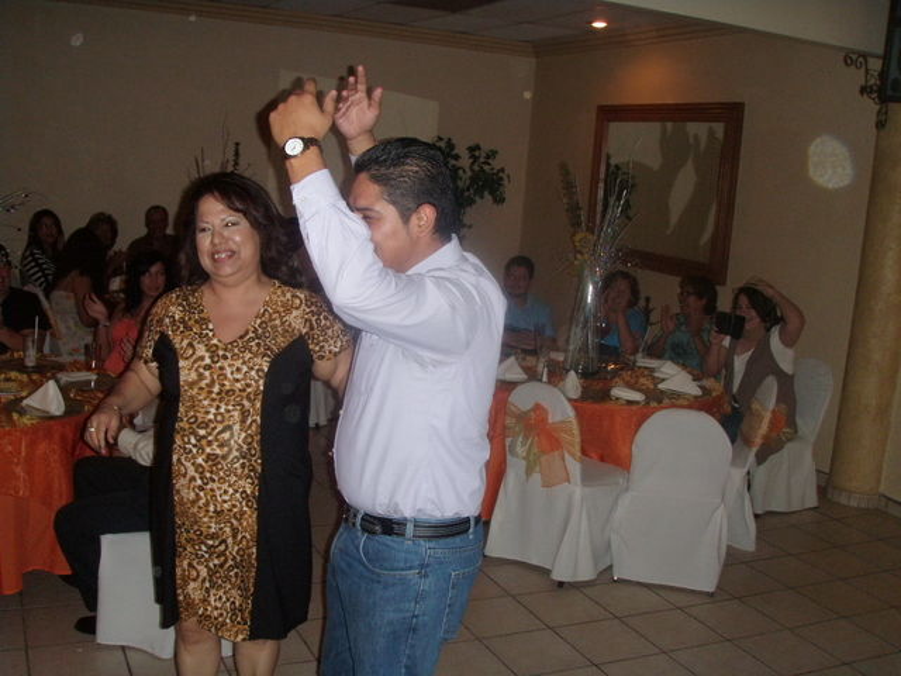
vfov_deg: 37.7
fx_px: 989
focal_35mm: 38
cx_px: 450
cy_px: 338
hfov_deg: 49.0
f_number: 3.5
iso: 250
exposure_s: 1/30
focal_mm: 6.7
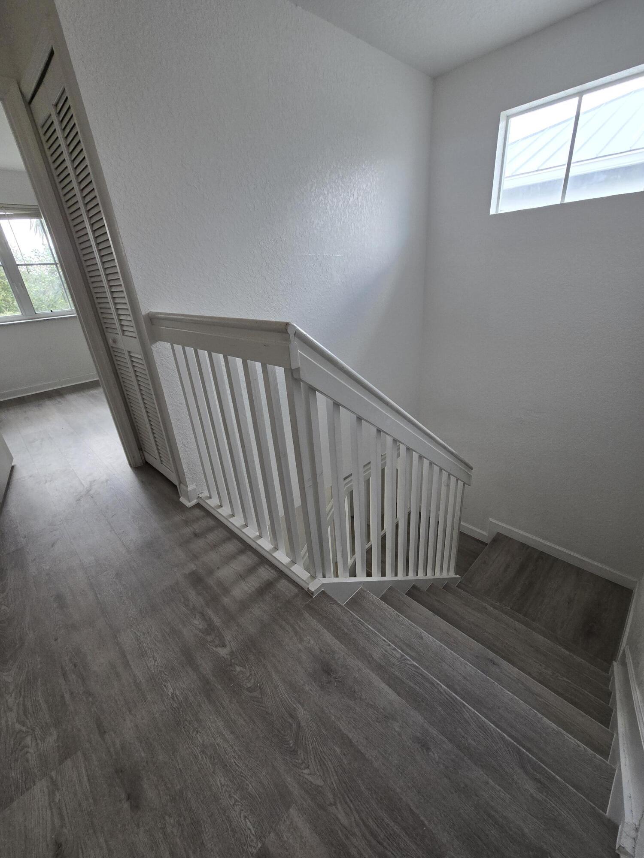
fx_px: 322
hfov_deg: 89.9
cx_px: 322
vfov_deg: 106.2
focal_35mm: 13
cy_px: 429
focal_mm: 2.2
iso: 80
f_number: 2.2
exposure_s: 1/120
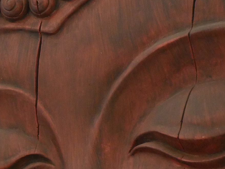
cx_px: 41
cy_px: 54
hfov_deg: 5.3
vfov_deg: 4.0
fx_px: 2418
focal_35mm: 372
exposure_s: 1/15
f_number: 5.1
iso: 3200
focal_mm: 80
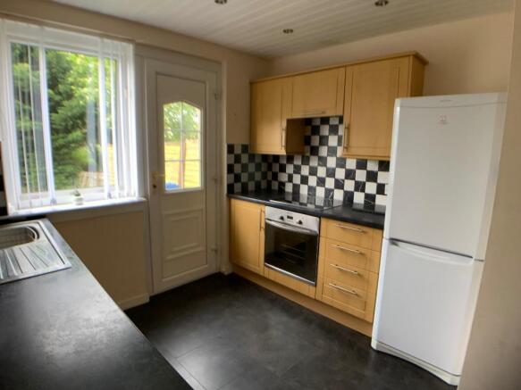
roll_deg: -0.2
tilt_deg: -10.0
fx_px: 436
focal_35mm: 29
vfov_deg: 48.2
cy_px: 195
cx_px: 260
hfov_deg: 61.7
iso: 100
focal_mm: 3
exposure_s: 1/60
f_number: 1.8
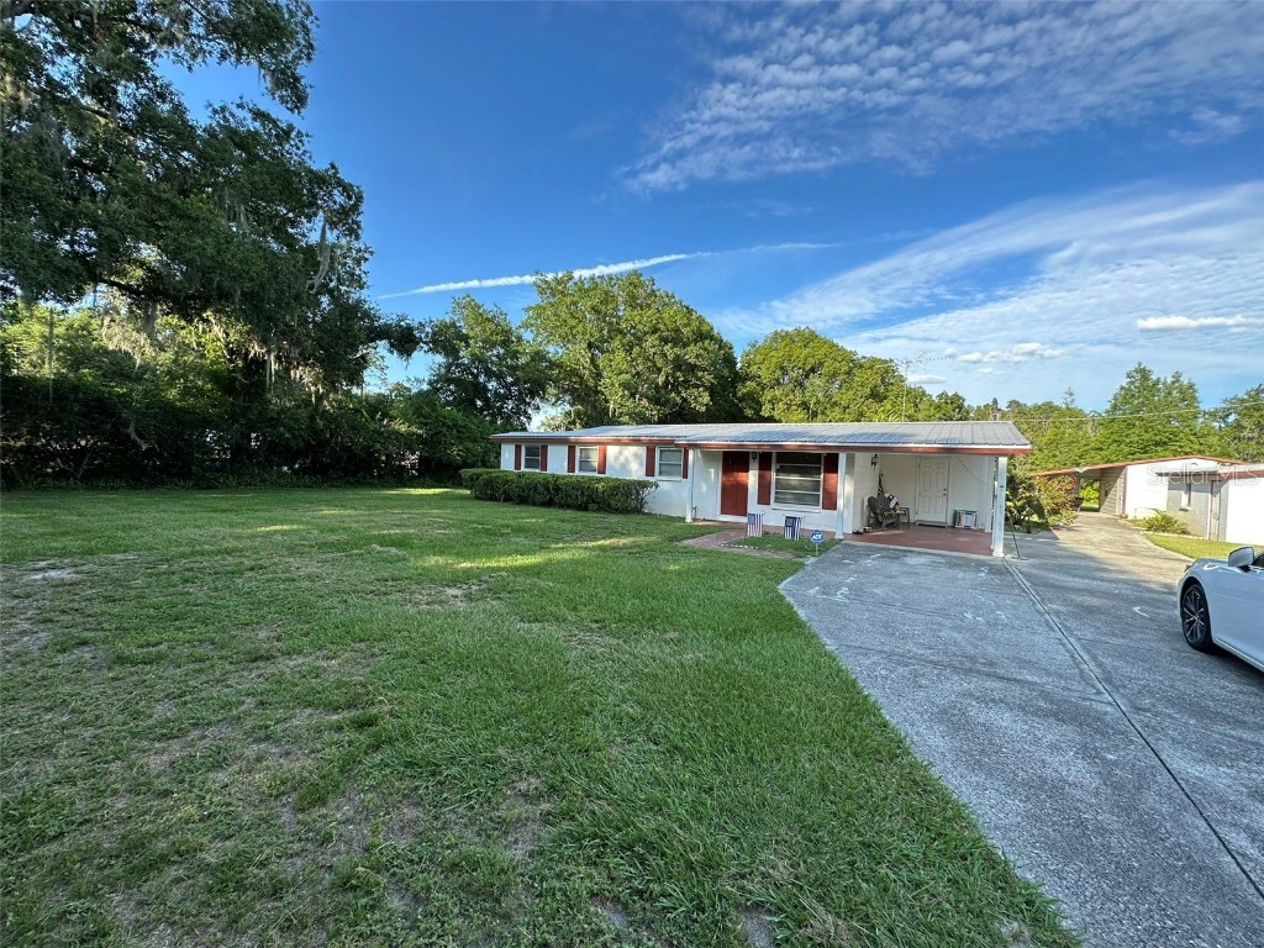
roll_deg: -2.8
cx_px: 632
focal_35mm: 14
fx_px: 511
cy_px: 474
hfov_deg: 102.1
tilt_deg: -0.7
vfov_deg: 85.7
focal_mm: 2.22
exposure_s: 1/509
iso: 40
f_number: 2.2
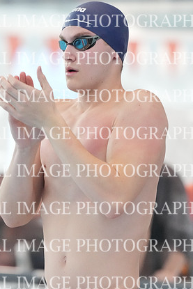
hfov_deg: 3.3
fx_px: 3366
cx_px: 71
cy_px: 152
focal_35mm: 419
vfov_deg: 4.9
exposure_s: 1/1000
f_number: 4
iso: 5000
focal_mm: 200
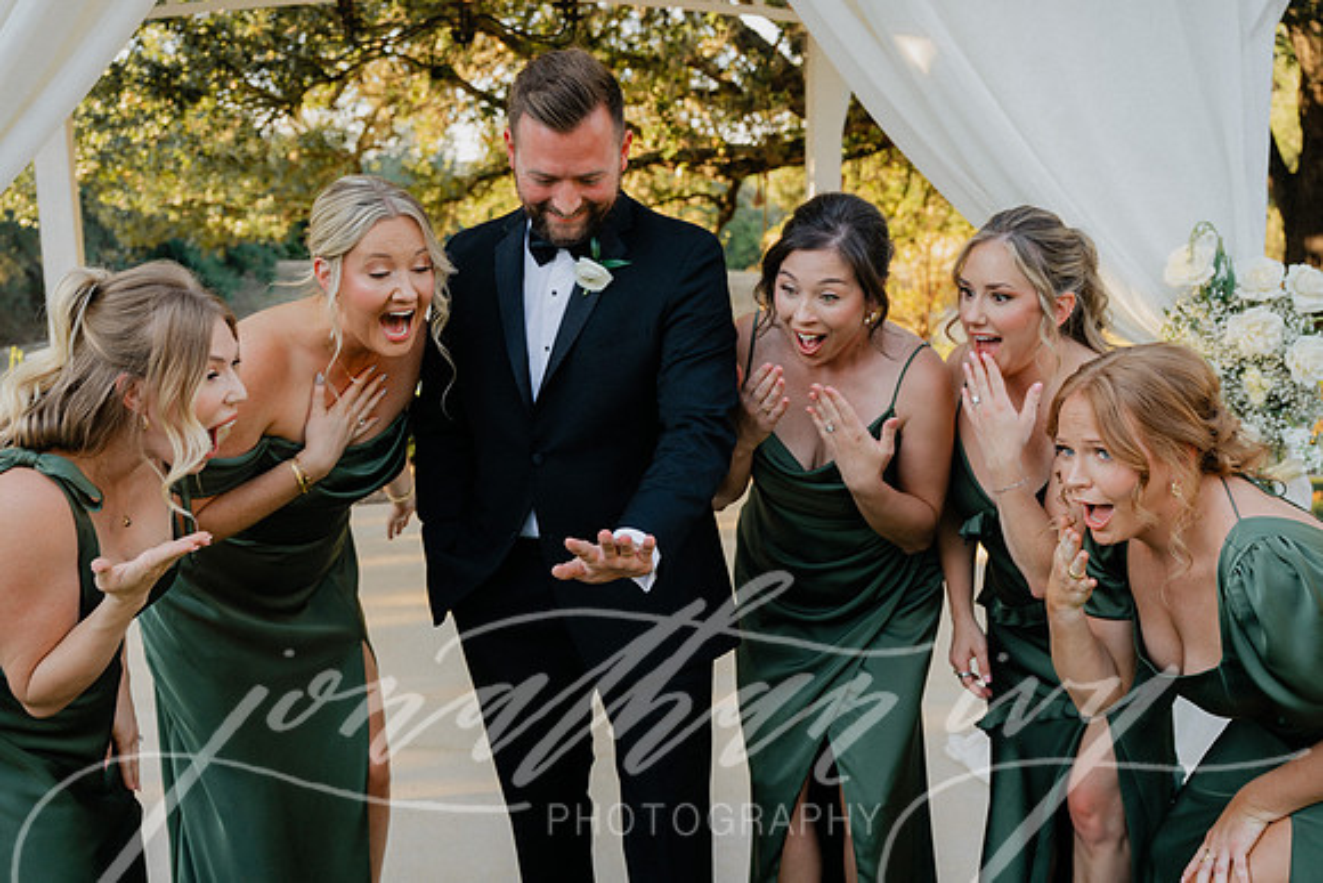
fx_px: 1397
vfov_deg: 35.1
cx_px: 662
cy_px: 442
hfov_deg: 50.7
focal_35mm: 38
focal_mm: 38
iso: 400
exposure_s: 1/250
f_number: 4.5
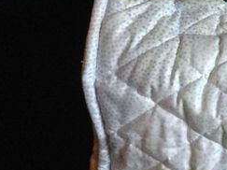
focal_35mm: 144
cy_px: 10
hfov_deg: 12.8
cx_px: 375
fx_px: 944
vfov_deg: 10.2
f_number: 2.4
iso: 320
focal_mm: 4.28
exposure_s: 1/15
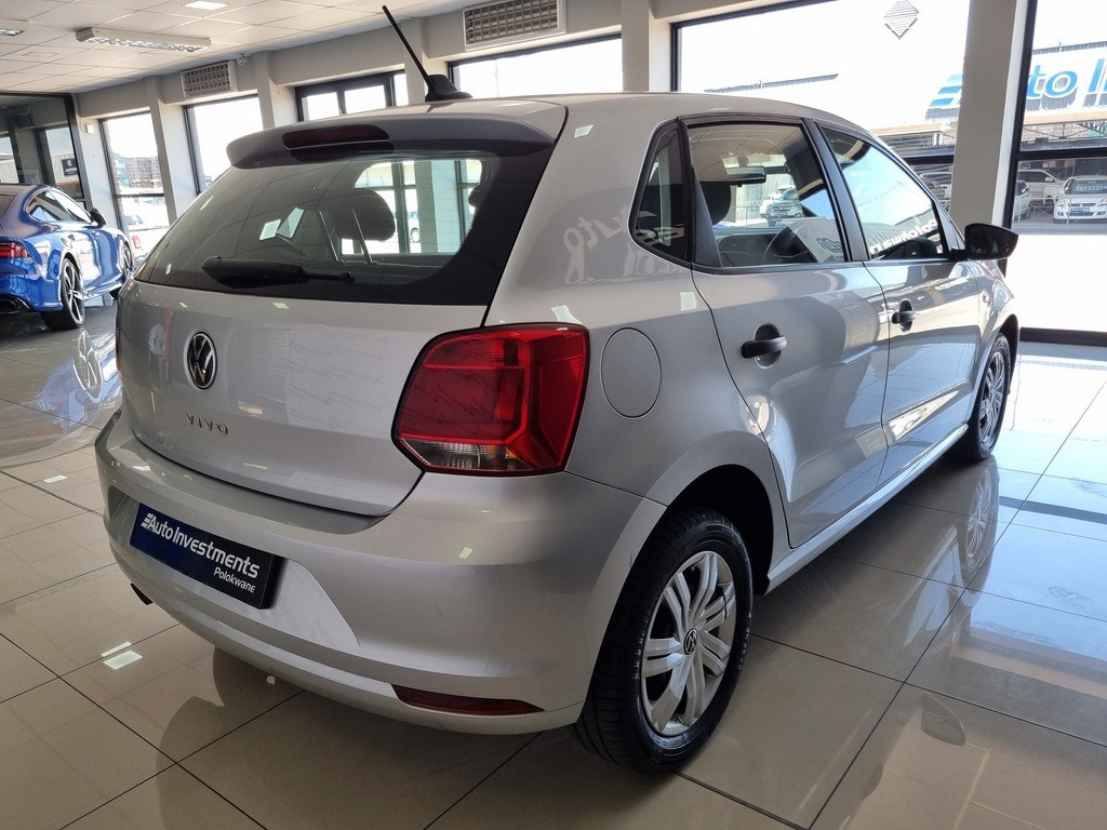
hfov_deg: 67.3
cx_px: 554
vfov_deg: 53.1
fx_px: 831
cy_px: 415
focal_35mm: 26
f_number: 1.8
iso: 50
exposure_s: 1/141
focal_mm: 5.4
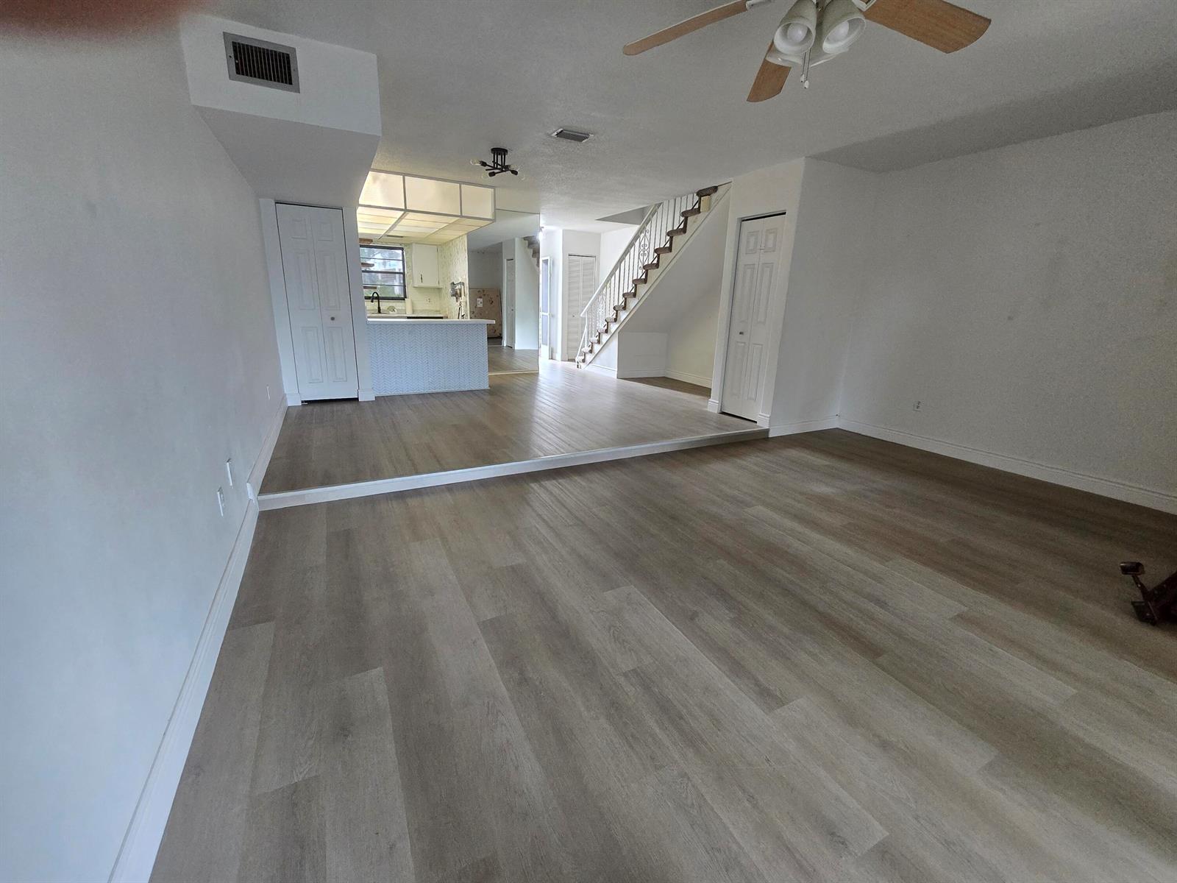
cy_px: 442
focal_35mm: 13
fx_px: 442
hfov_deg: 106.2
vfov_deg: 89.9
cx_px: 588
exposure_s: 1/60
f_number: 2.2
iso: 500
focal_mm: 2.2
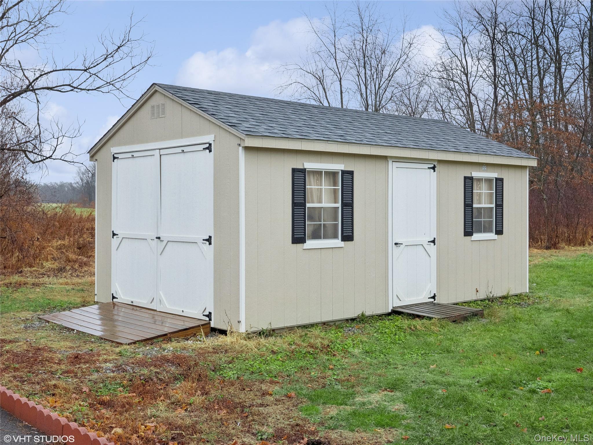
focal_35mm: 40
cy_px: 222
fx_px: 685
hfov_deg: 46.8
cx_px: 296
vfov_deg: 36.0
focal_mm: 20
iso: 400
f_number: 8
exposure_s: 1/60
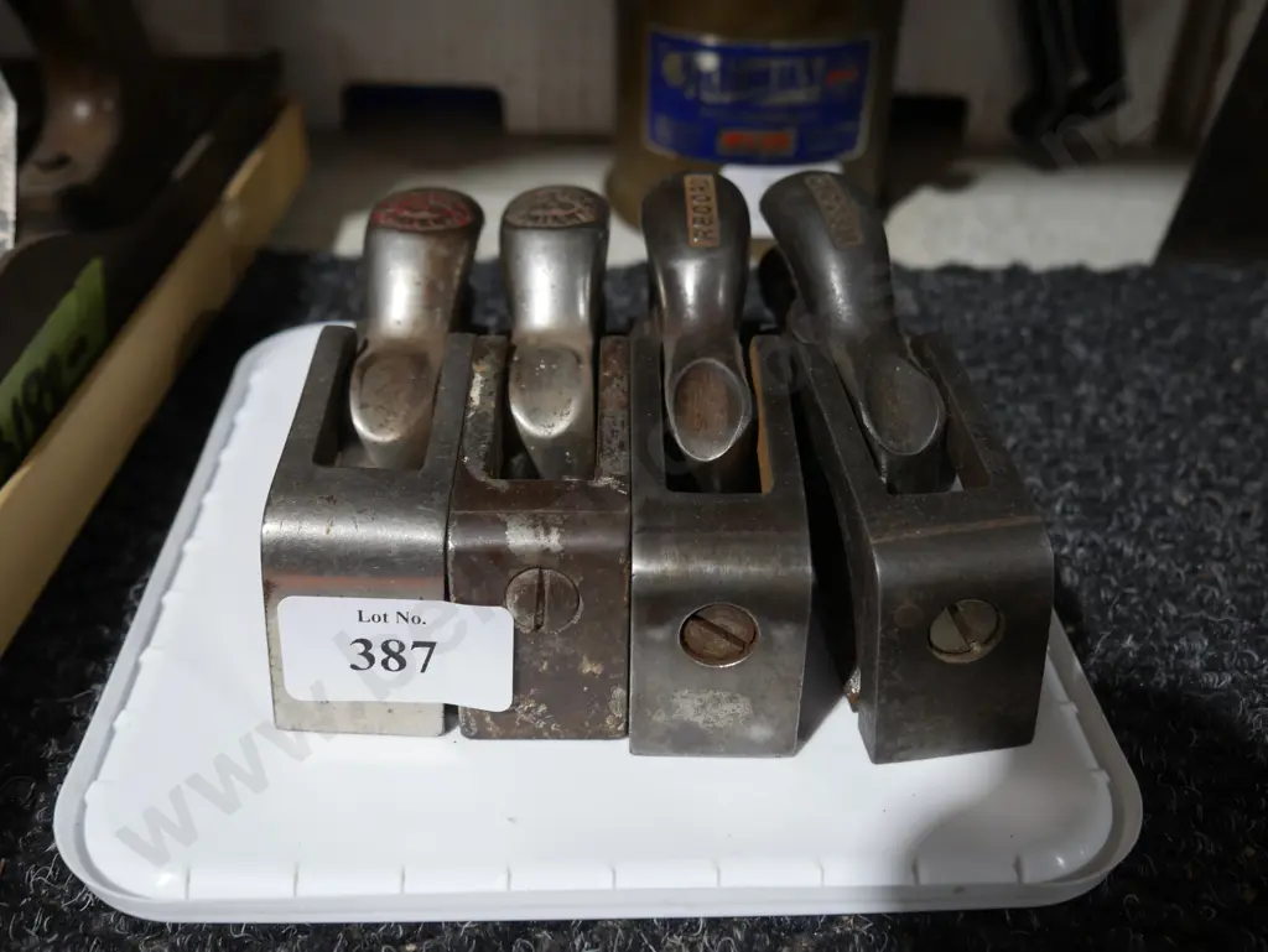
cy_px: 476
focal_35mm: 34
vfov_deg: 41.8
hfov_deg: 53.9
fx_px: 1246
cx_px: 634
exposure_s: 1/60
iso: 500
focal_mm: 17
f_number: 4
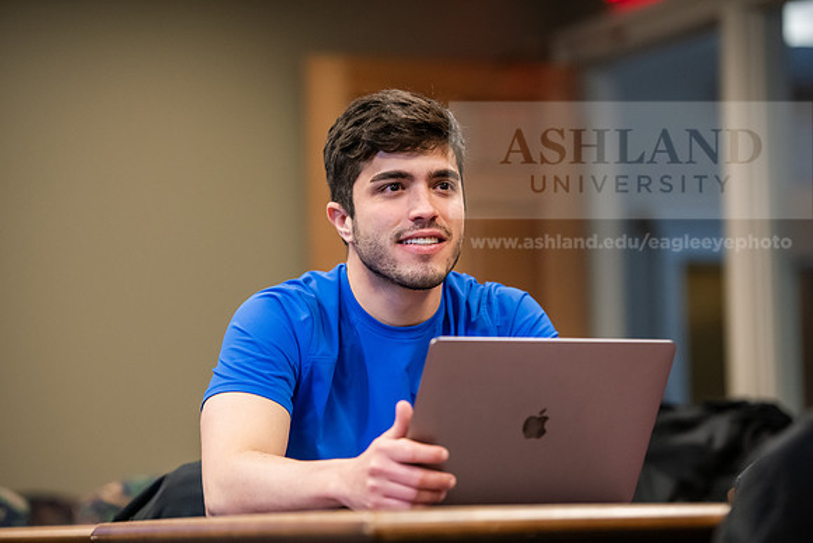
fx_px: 2936
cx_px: 406
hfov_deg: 15.8
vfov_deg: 10.6
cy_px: 272
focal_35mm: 130
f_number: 3.2
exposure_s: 1/200
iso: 2500
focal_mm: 130
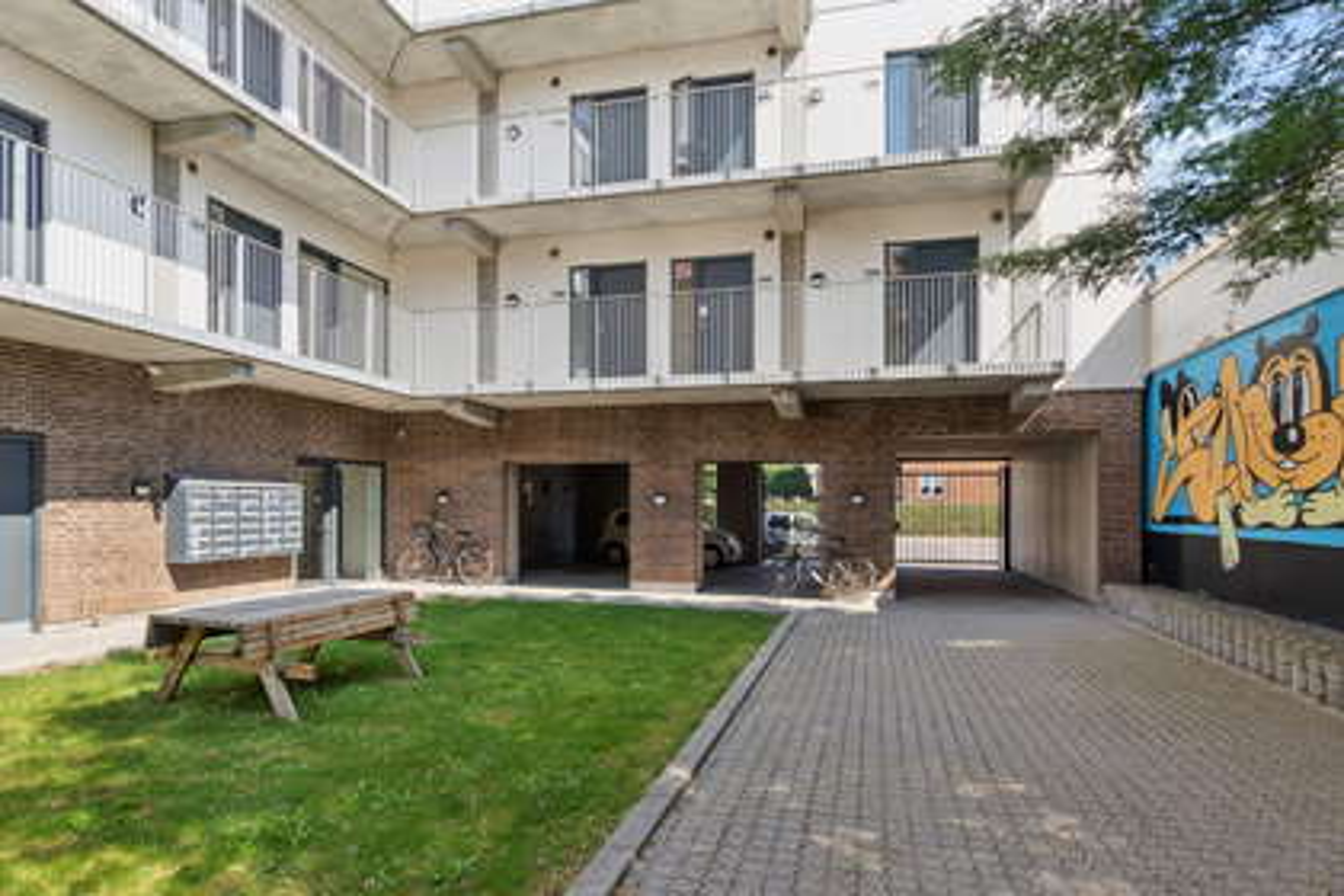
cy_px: 448
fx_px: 728
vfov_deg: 63.2
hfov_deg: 85.4
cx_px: 672
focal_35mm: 20
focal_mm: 13
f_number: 8
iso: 200
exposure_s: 1/40
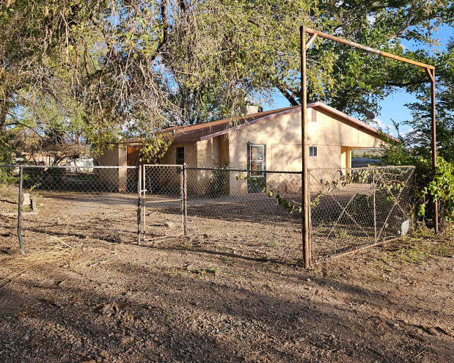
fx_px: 390
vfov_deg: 49.8
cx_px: 217
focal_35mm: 29
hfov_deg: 60.4
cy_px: 157
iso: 10
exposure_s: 1/266
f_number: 1.7
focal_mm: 6.3
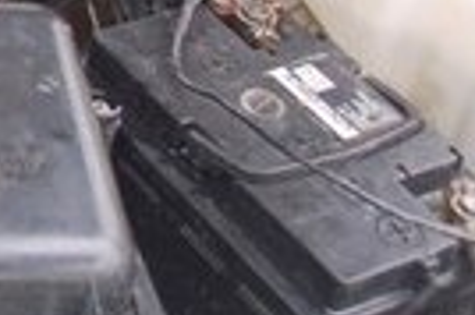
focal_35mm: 133
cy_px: -193
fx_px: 1753
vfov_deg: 9.9
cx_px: -450
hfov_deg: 13.4
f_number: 3.5
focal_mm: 18
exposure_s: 1/50
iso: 400
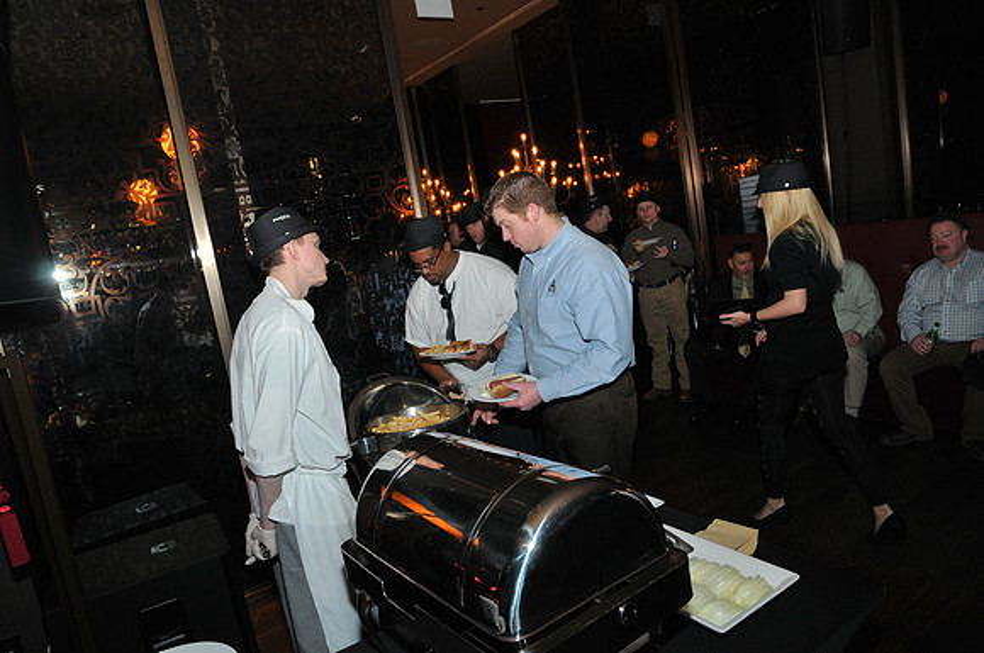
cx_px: 492
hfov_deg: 73.8
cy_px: 326
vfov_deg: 53.0
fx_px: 655
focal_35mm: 24
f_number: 5.6
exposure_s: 1/40
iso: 640
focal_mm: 16
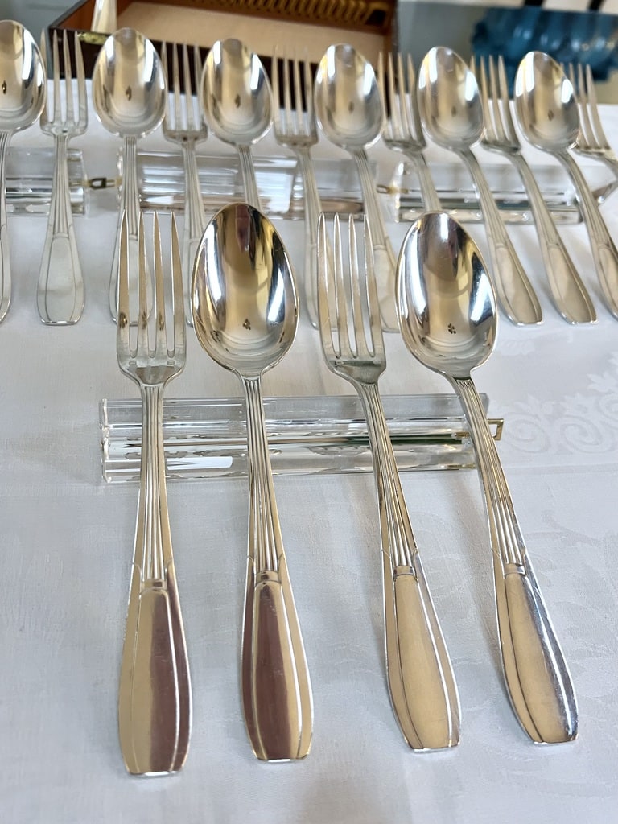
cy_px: 412
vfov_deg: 67.3
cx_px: 309
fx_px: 619
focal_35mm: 26
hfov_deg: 53.1
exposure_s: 1/50
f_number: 1.5
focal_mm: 5.7
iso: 200
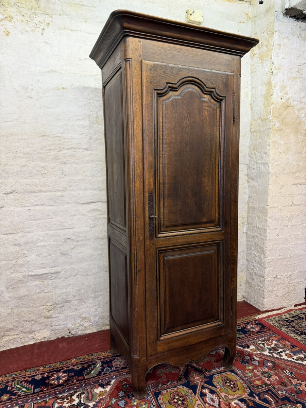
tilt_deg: -5.9
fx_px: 283
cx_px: 153
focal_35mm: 24
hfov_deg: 56.8
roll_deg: +1.0
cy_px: 204
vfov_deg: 71.6
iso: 160
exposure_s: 1/50
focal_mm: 6.76
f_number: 1.78
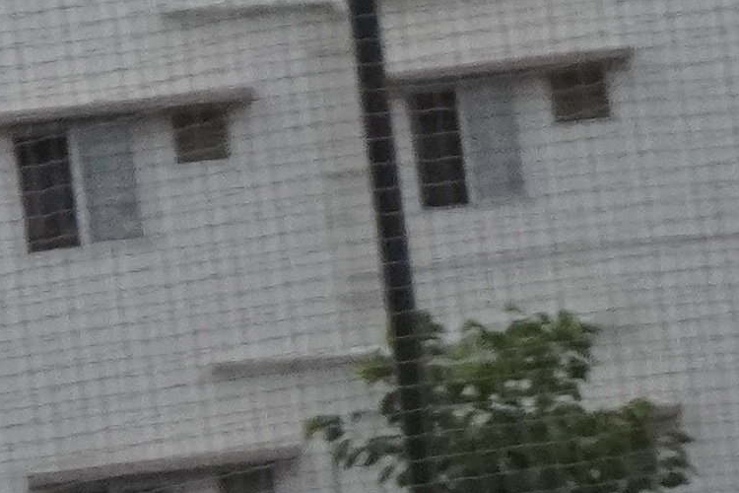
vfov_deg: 2.3
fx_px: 12316
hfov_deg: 3.4
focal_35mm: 600
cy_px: 173
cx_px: -1578
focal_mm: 50
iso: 2500
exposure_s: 1/1000
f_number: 5.6
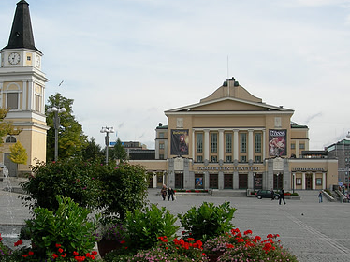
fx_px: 596
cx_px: 107
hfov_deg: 32.3
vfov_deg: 24.7
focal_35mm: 59
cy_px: 160
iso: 50
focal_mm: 7.8
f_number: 4.8
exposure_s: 1/362
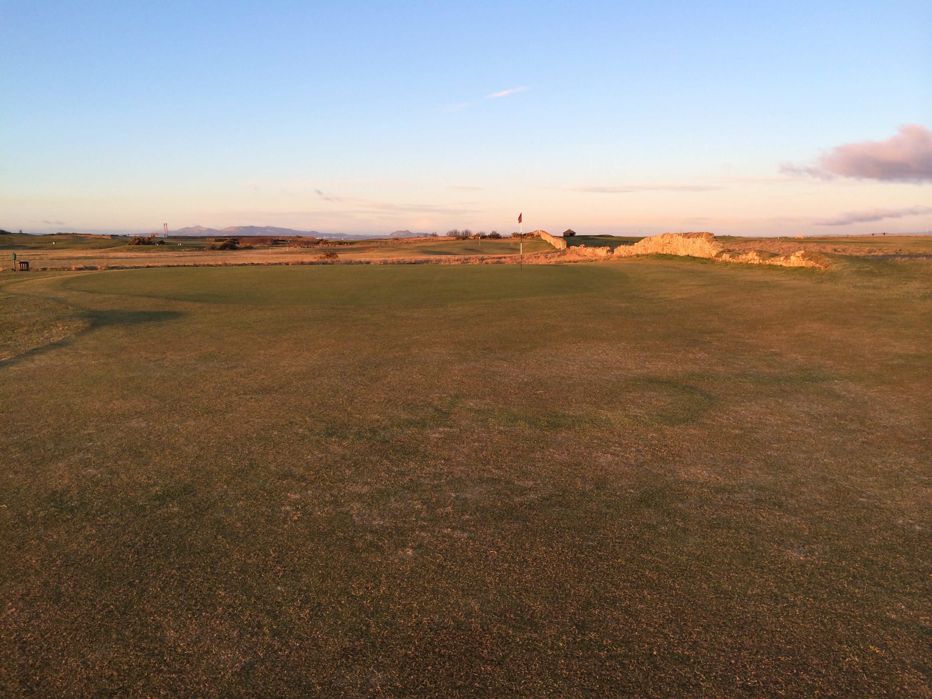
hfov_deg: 60.0
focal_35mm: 30
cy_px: 350
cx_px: 466
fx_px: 808
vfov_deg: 46.8
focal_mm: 4.12
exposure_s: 1/224
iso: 32
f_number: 2.2
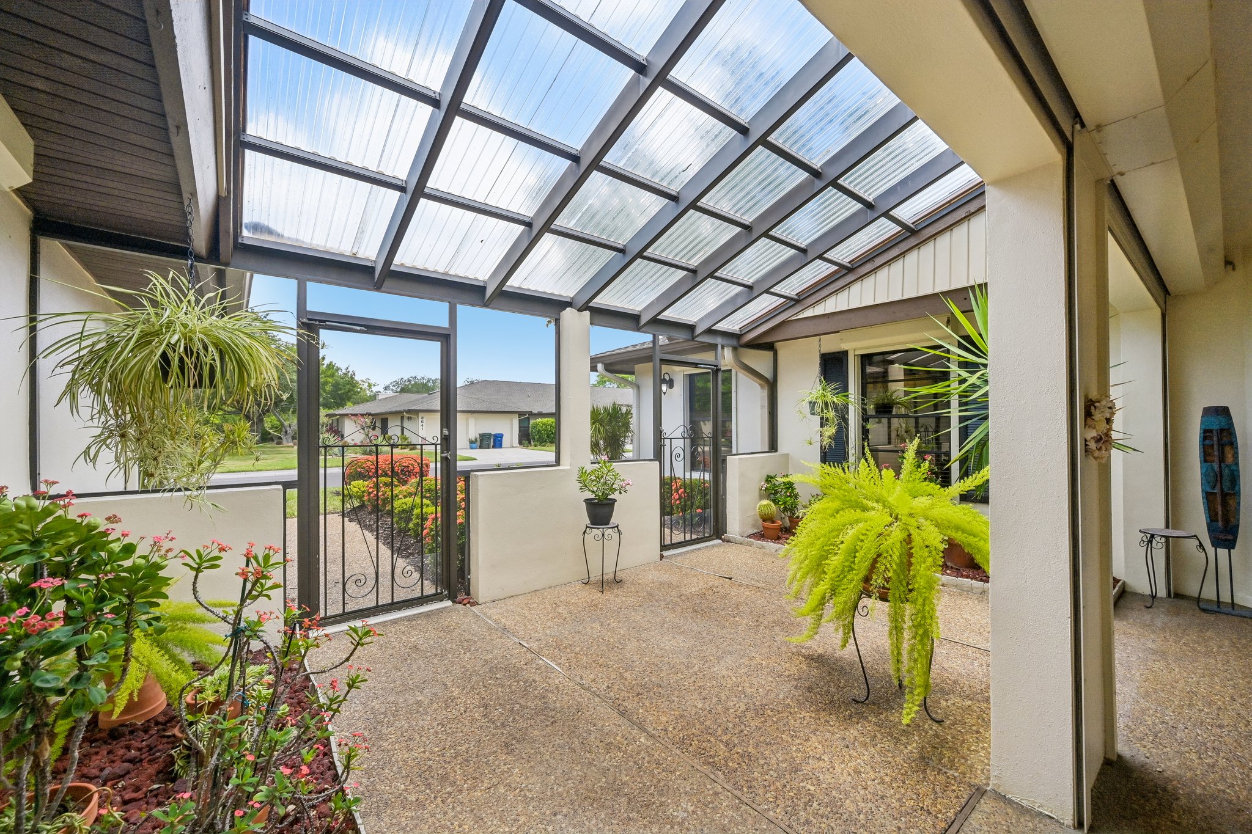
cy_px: 417
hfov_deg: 104.3
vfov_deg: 81.2
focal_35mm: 14
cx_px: 626
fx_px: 487
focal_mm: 14
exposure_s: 1/400
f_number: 8
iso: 400
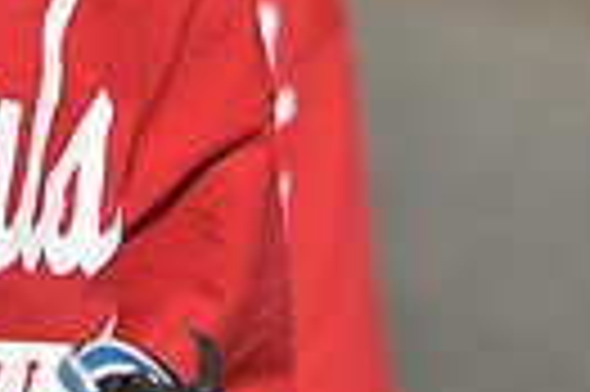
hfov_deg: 6.6
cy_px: -437
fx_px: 5058
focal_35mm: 309
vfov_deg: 4.4
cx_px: -342
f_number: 5.6
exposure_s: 1/2000
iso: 400
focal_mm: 70
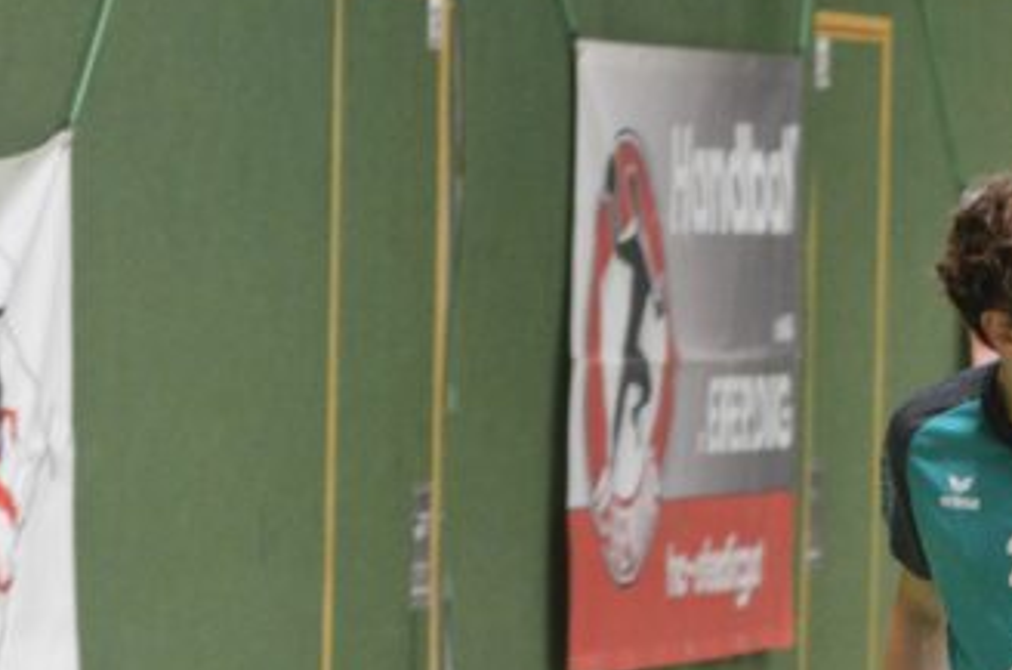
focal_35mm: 492
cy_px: 911
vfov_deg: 2.8
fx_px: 13785
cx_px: 1009
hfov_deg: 4.2
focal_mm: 105
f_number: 4.5
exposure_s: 1/125
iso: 1600
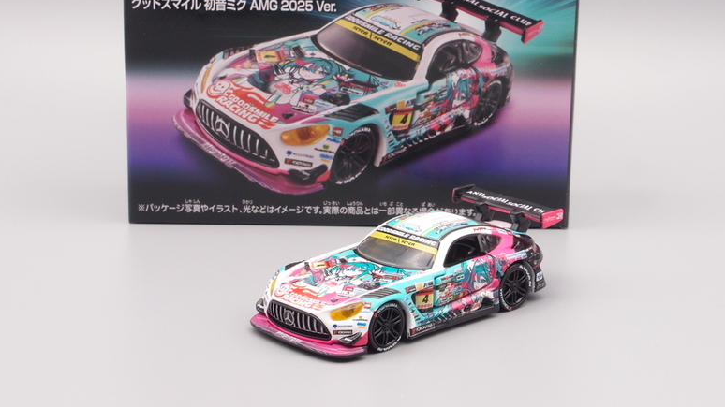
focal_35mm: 80
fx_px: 1538
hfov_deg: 26.5
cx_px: 371
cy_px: 156
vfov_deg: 15.1
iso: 100
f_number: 8
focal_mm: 15.27
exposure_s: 1/6
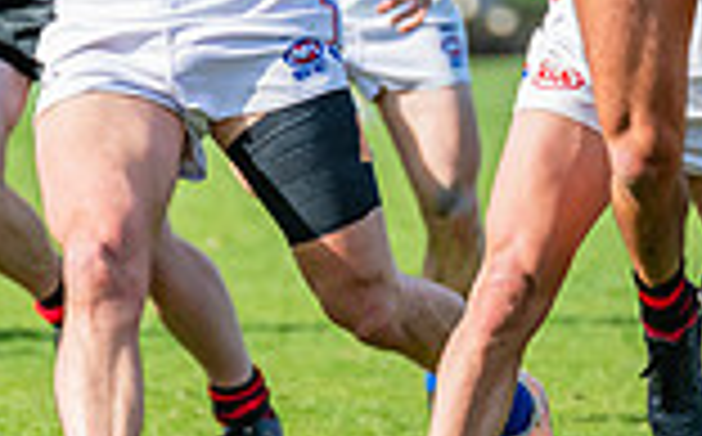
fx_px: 30510
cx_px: 527
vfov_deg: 0.8
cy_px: -156
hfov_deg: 1.3
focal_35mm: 1597
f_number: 6.3
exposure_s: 1/1600
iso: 800
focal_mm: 380
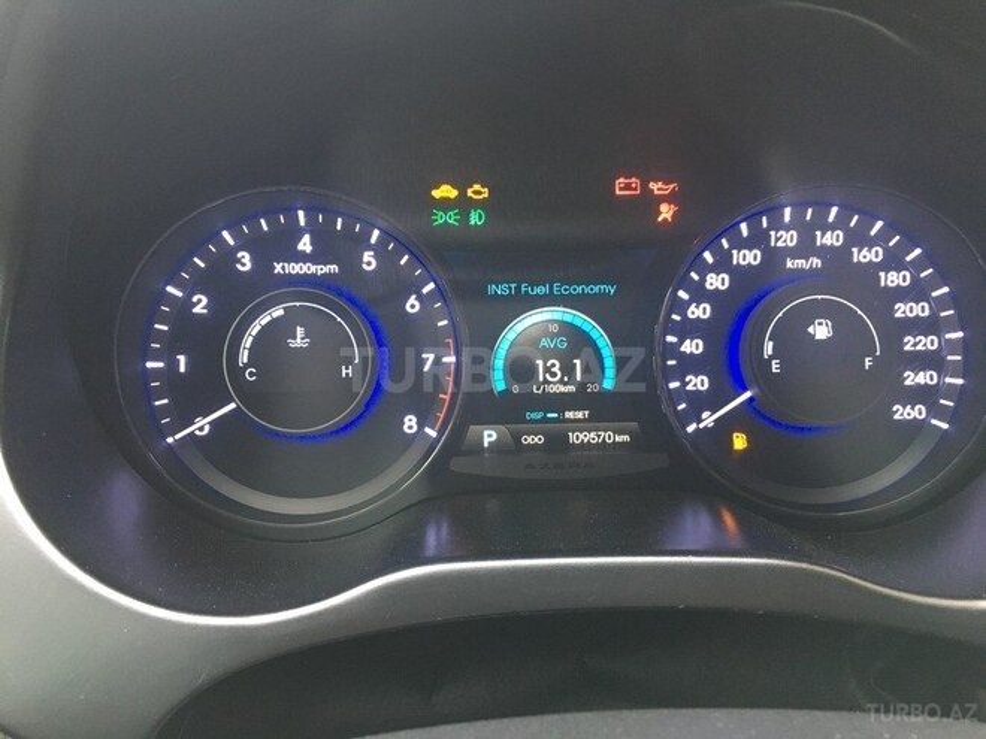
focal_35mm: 29
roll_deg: -0.1
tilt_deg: -20.2
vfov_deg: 48.2
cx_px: 493
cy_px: 370
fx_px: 826
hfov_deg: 61.7
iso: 200
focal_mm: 4.15
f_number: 2.2
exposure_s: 1/20
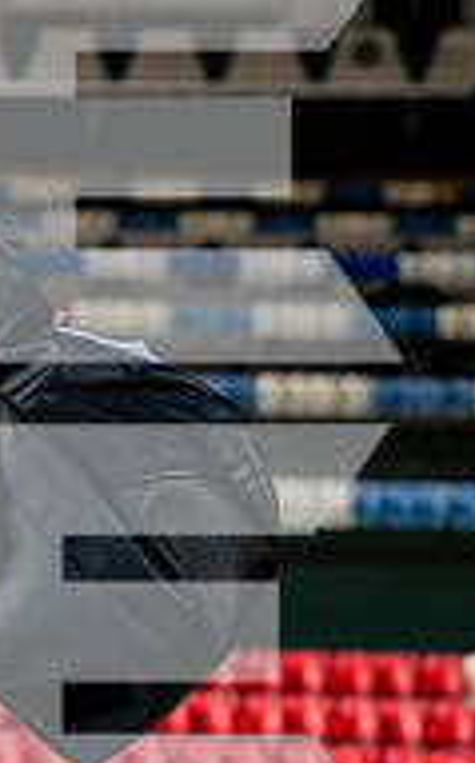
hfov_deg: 5.7
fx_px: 4609
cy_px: 250
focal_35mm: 222
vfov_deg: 9.4
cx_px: -630
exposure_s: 1/250
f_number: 6.3
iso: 400
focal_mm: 60
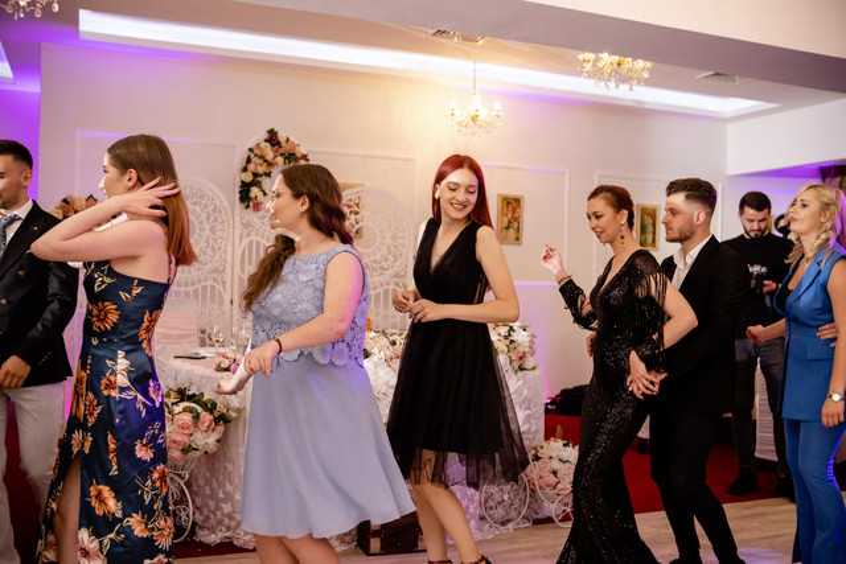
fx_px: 823
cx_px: 423
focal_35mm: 35
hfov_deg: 54.4
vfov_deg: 37.9
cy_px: 282
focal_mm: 23
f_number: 2.2
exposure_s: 1/200
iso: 800
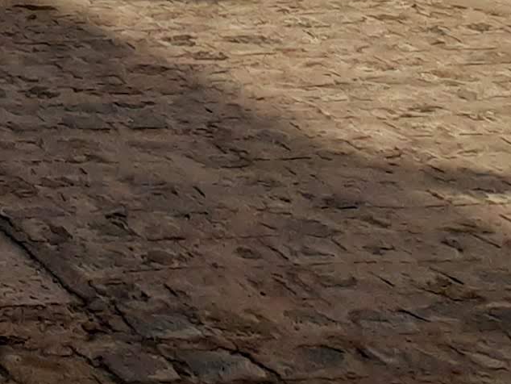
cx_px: -749
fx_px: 1211
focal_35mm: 82
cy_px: -571
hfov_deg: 14.4
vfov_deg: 13.0
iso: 40
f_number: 2.2
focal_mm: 1.74
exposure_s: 1/1876
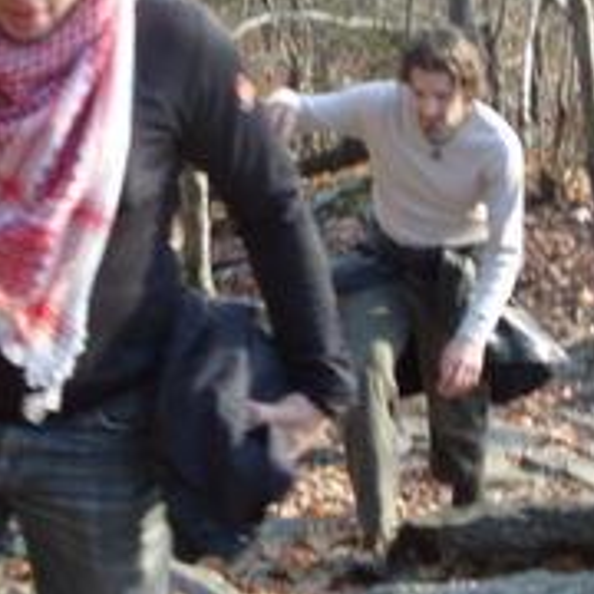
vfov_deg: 15.7
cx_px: 261
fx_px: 2136
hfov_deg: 15.8
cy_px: 96
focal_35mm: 110
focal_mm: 7.8
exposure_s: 1/125
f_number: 3.4
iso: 80
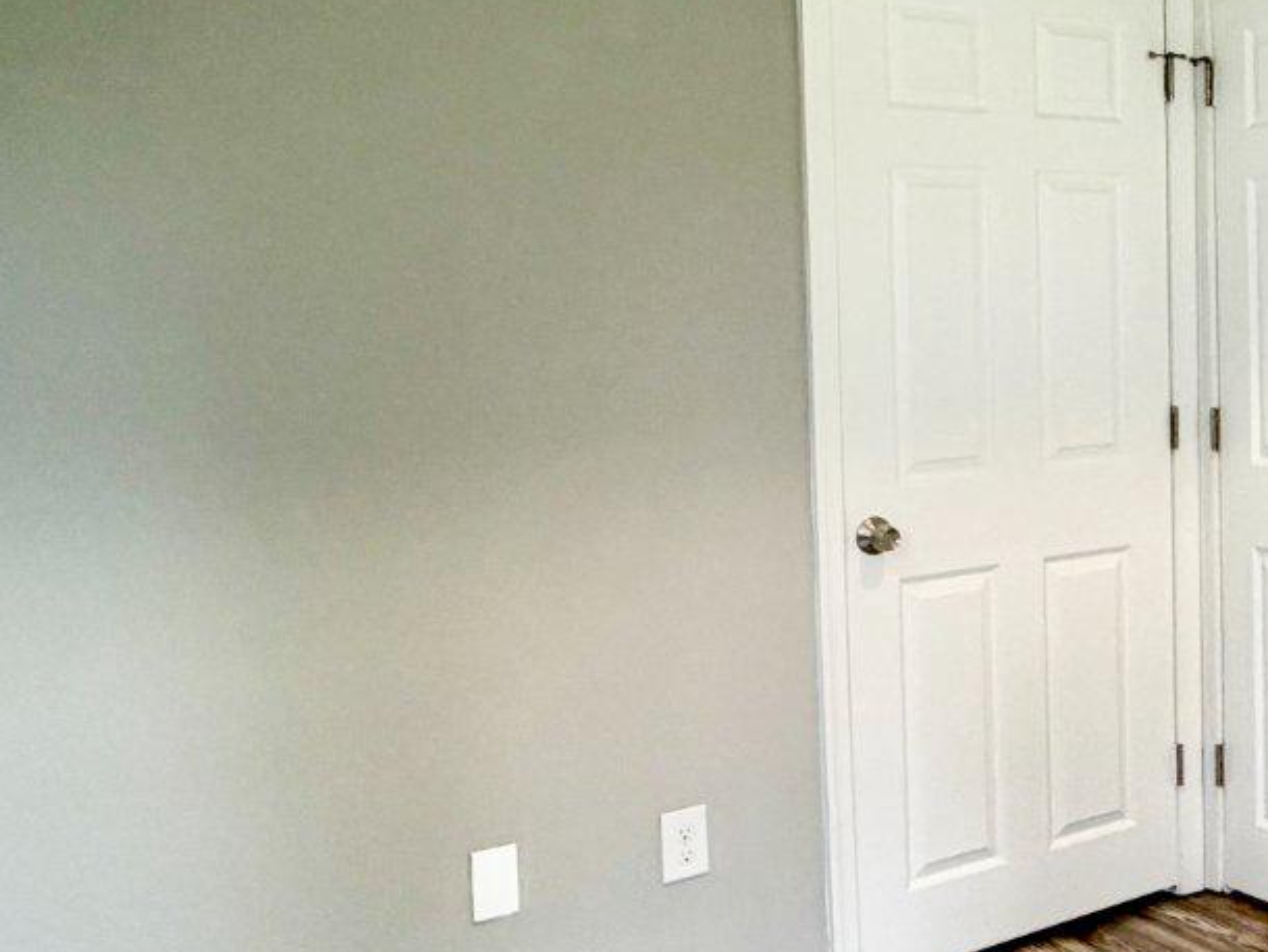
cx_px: 1397
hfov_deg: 34.8
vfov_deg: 30.9
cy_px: 407
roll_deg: +0.6
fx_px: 1722
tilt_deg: -4.7
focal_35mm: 47
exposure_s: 1/120
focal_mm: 2.22
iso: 250
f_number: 2.2
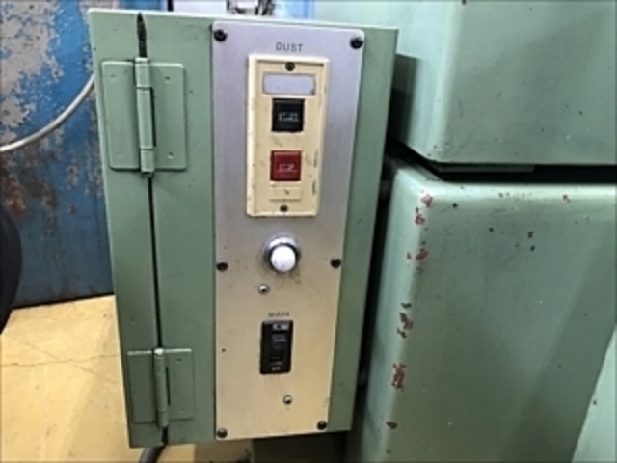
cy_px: 232
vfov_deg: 49.7
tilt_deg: -23.4
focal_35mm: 28
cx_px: 308
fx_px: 499
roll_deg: -3.6
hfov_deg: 63.4
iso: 80
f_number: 1.8
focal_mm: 3.99
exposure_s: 1/15
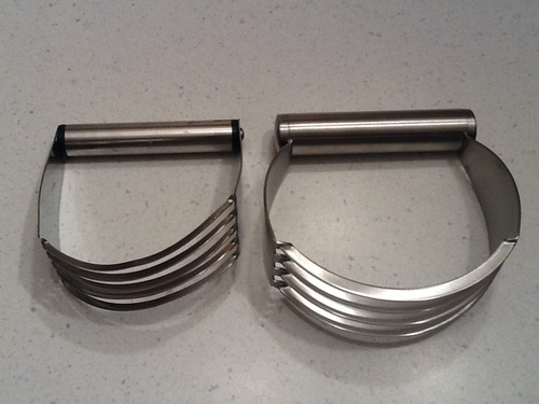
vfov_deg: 44.2
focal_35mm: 32
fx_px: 498
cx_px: 270
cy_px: 202
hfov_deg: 56.8
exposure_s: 1/40
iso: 80
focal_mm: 2.03
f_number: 2.4
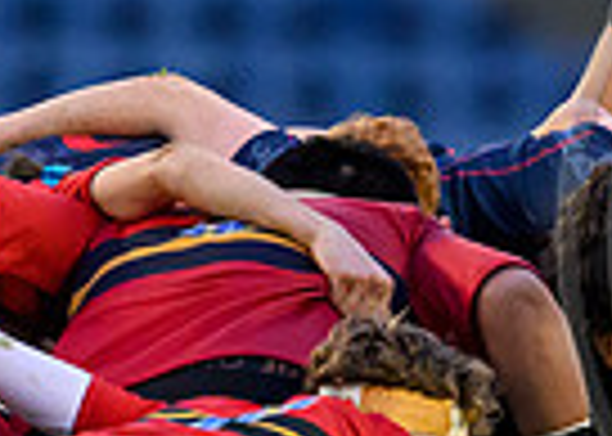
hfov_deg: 0.7
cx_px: 1358
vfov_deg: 0.5
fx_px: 51041
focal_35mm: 2938
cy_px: 216
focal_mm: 560
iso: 8000
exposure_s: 1/1000
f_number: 4
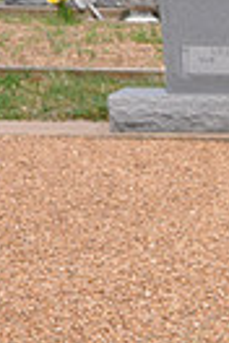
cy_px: 430
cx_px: 739
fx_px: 2013
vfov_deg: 9.6
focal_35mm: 211
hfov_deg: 5.9
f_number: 9
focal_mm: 32
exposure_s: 1/320
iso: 200
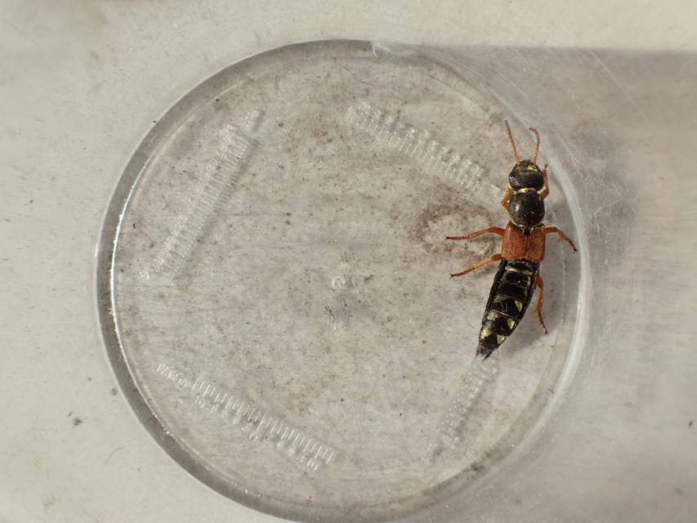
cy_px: 262
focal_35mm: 30
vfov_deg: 46.8
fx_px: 604
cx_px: 348
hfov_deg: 60.0
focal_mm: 5.5
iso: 100
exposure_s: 1/200
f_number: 9
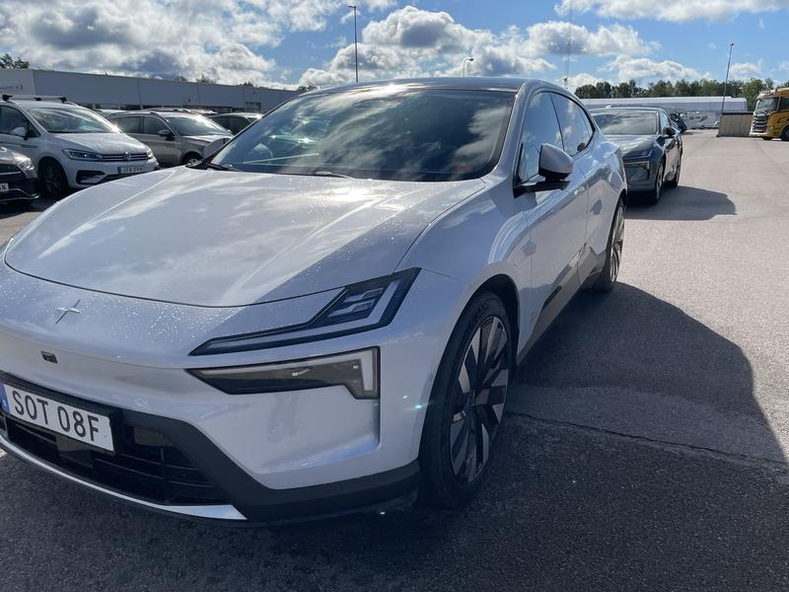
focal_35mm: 26
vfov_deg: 53.1
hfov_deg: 67.3
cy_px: 296
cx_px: 394
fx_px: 593
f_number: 1.6
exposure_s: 1/5814
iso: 32
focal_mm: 4.2
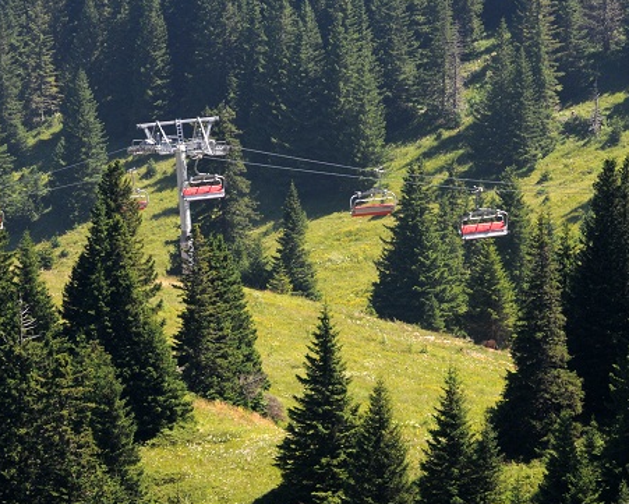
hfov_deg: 6.2
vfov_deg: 5.0
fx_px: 5786
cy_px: 258
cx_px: 319
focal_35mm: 311
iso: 200
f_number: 11
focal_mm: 135
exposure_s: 1/160
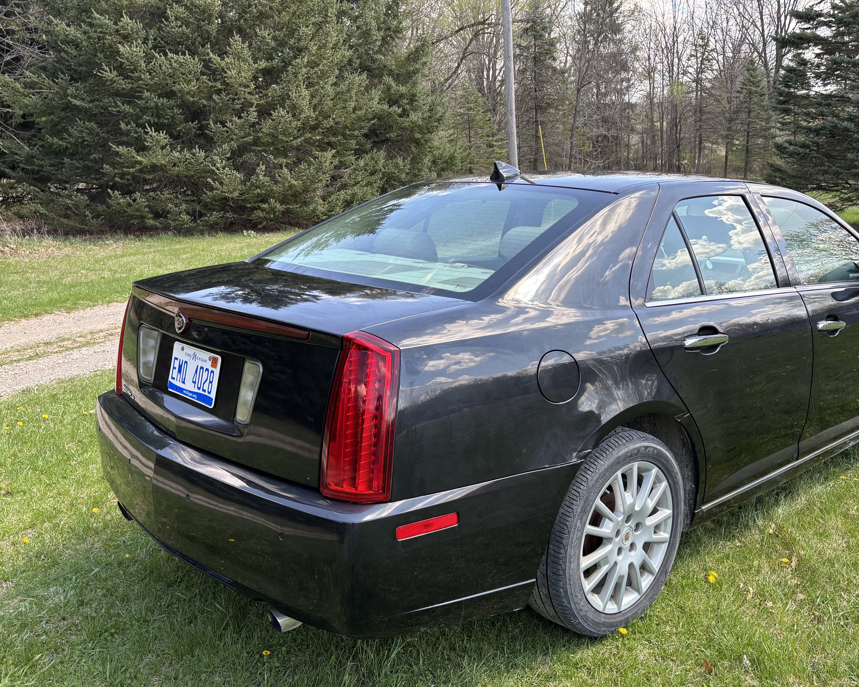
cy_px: 369
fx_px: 814
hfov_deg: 55.2
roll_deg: +2.5
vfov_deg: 45.8
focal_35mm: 32
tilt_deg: -17.4
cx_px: 517
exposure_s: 1/481
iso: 50
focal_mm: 5.96
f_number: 1.6
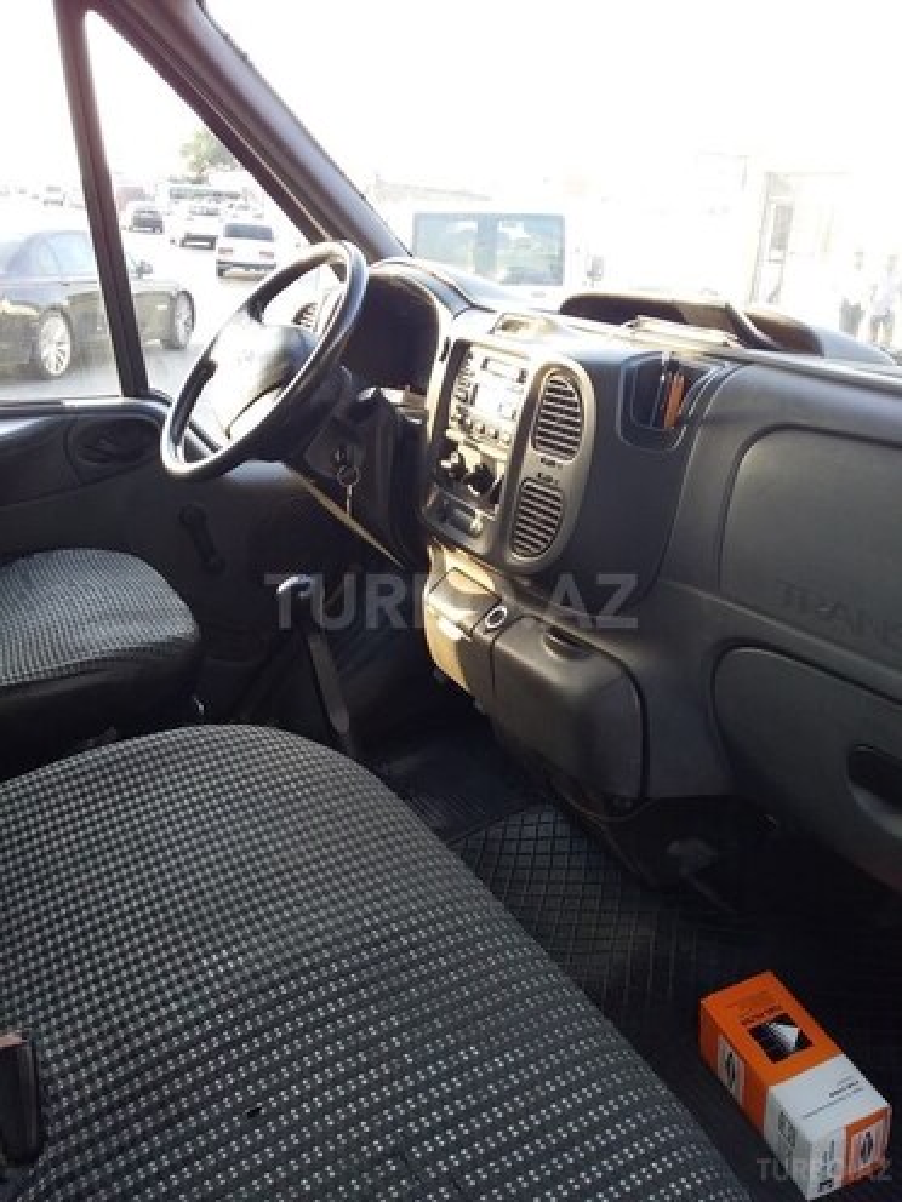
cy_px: 601
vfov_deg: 58.4
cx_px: 451
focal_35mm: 31
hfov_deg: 45.4
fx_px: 1077
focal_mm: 3.3
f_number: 2.2
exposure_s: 1/100
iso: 50
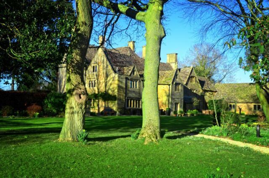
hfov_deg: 48.0
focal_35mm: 40
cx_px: 134
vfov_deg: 32.8
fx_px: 302
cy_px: 89
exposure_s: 1/30
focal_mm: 27
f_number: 16
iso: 100
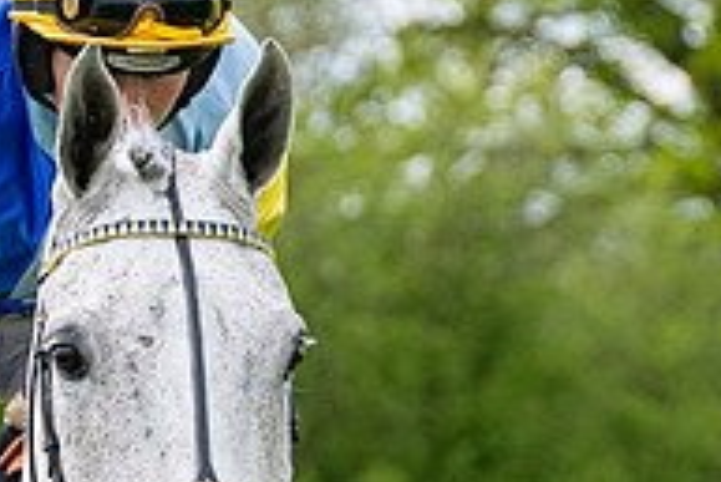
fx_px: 12025
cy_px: 541
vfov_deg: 2.3
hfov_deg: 3.4
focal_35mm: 600
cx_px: -2
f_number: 4
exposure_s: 1/1250
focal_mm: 99
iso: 200
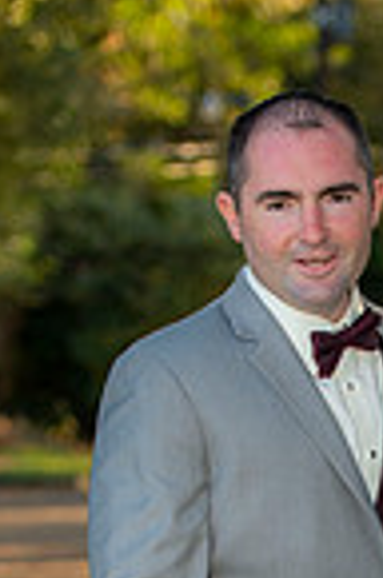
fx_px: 3479
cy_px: 789
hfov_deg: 6.2
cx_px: 513
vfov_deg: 9.3
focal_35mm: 217
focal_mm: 70
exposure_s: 1/250
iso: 200
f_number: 3.2
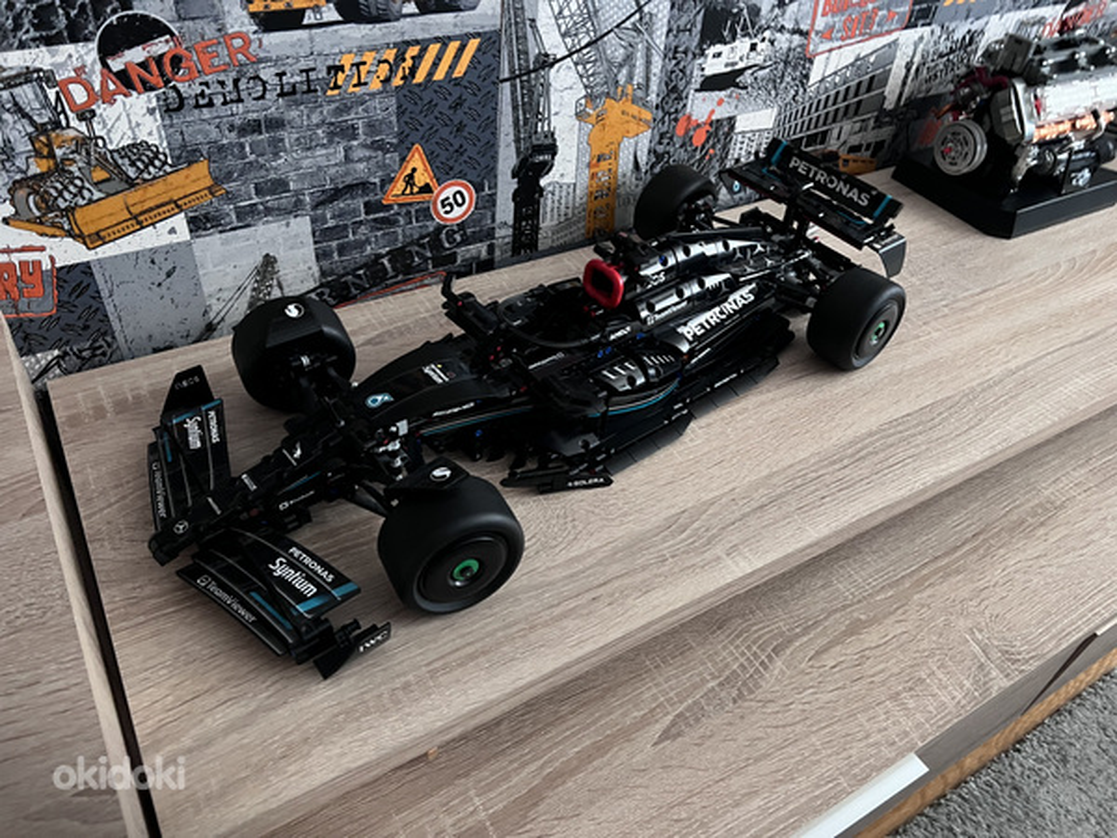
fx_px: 839
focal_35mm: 26
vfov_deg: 53.1
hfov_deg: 67.3
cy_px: 419
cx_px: 558
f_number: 1.5
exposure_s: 1/34
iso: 640
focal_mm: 5.7
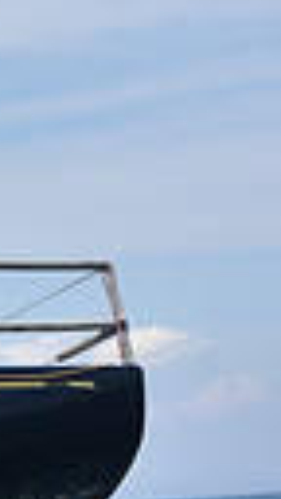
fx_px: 4398
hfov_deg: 3.5
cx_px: -835
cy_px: 407
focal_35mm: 332
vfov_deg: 6.5
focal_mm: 70
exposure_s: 1/800
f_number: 8
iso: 250
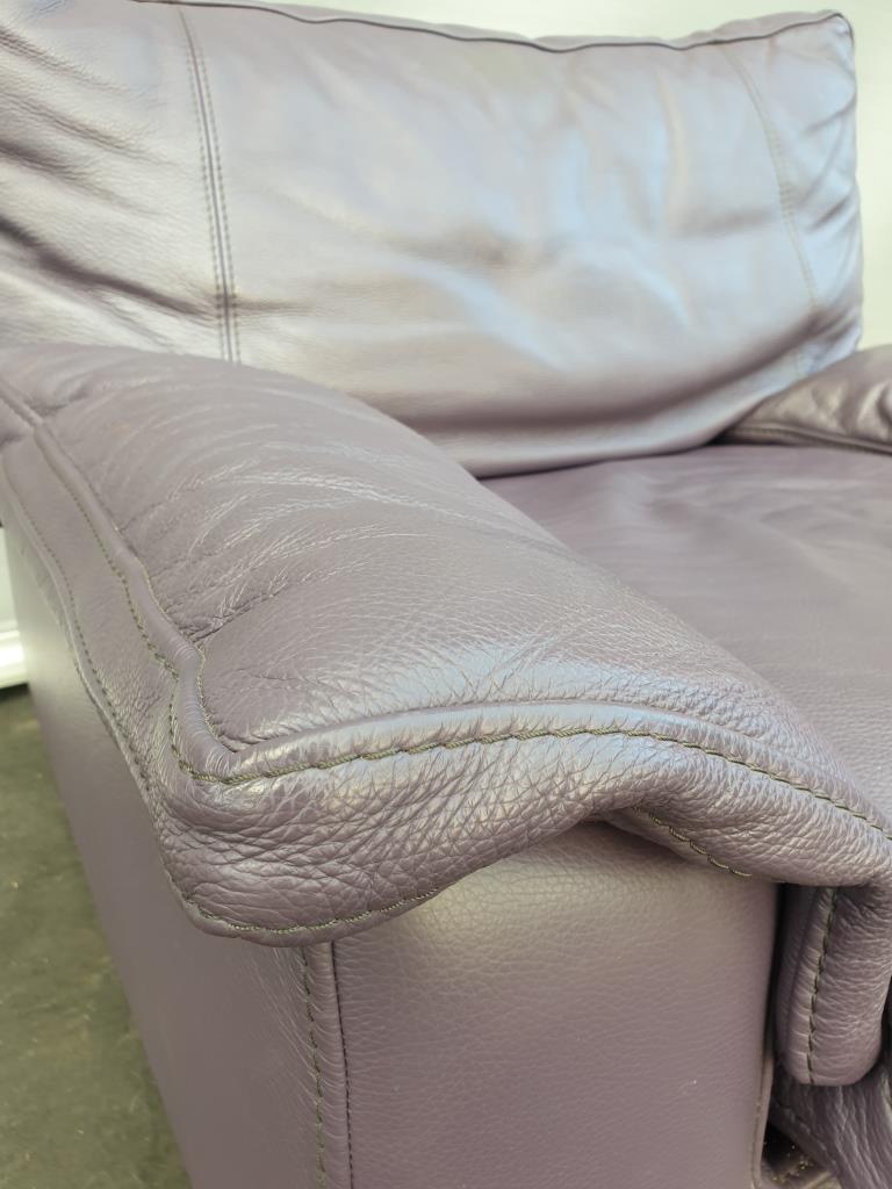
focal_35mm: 26
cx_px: 446
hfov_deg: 53.1
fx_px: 893
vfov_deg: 67.3
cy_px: 594
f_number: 2.4
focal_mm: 4.3
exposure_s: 1/50
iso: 64
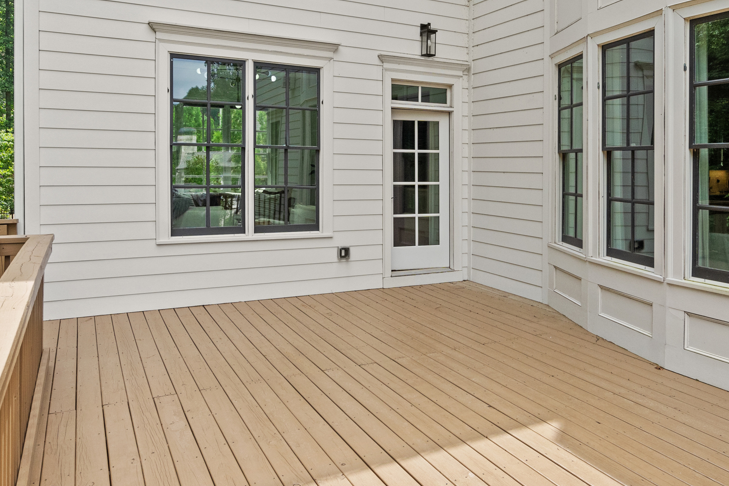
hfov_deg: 65.4
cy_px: 156
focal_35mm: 28
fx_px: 567
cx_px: 389
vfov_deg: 45.6
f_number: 6.3
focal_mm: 16
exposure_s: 1/1600
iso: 1250
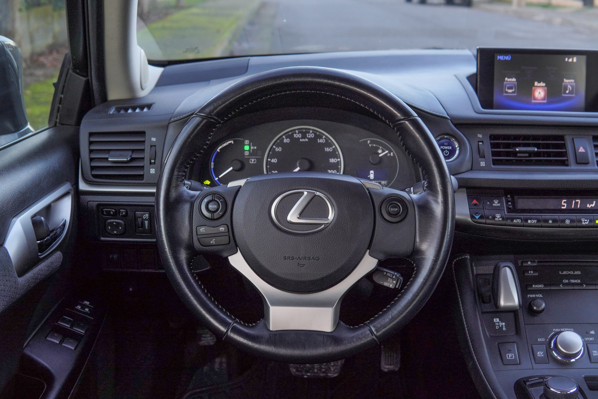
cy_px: 200
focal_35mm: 45
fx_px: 747
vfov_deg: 29.9
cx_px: 299
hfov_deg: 43.6
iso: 640
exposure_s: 1/160
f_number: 5
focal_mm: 30
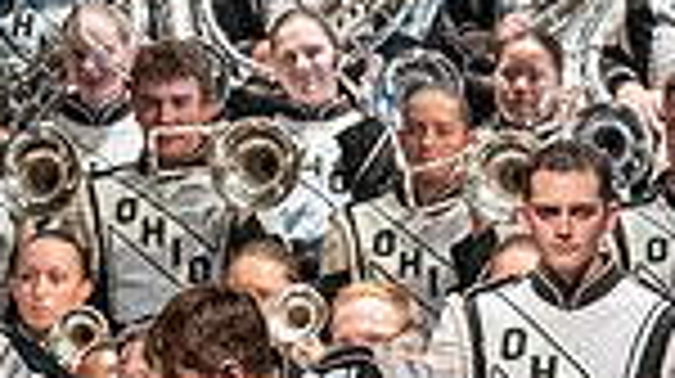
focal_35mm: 790
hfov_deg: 2.7
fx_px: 14125
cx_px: -387
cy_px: 486
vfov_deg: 1.5
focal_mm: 130
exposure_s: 1/500
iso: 4000
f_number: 4
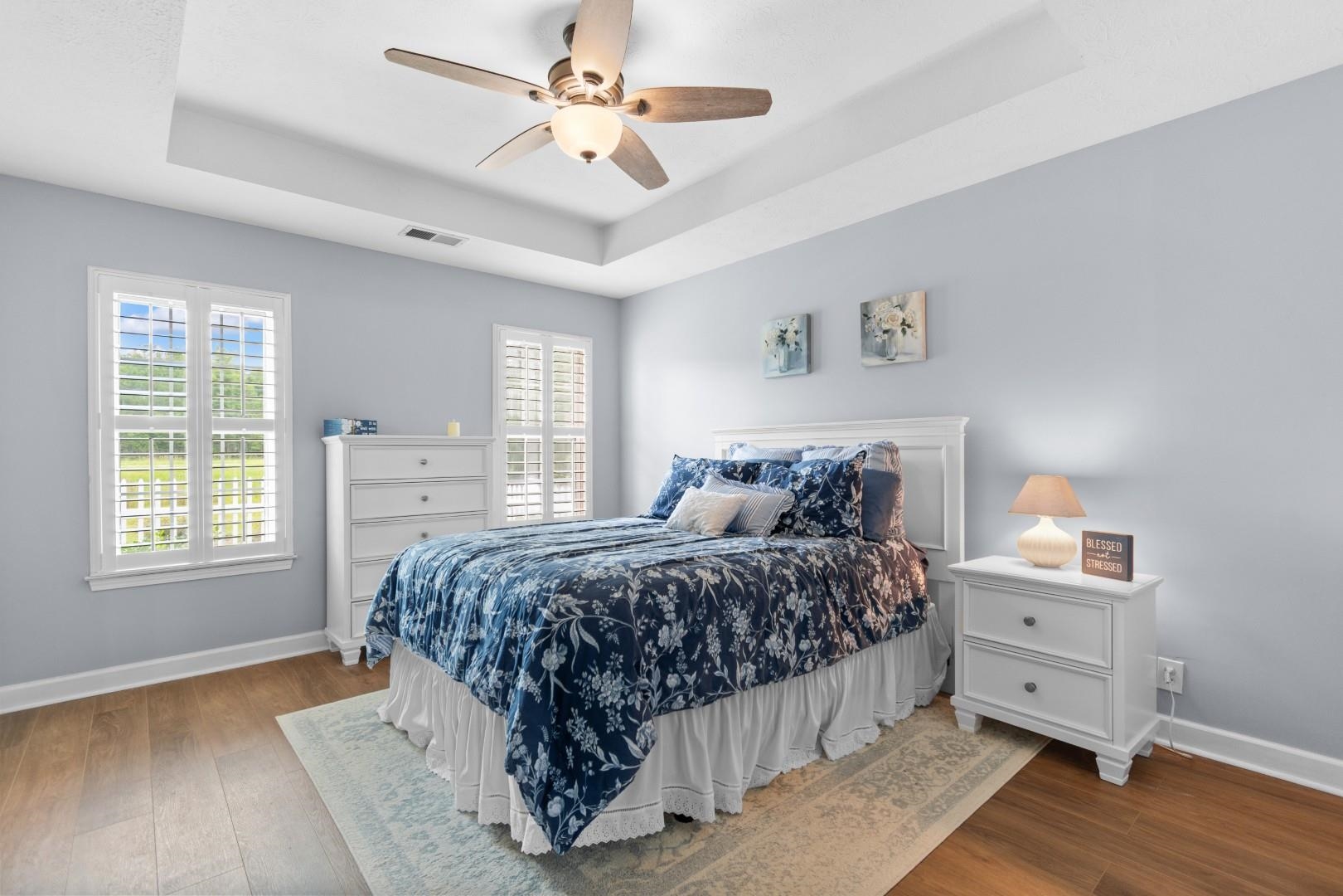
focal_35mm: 15
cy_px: 448
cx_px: 672
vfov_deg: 77.3
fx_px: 560
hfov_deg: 100.4
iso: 100
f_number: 4.5
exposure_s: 1/4
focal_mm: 10
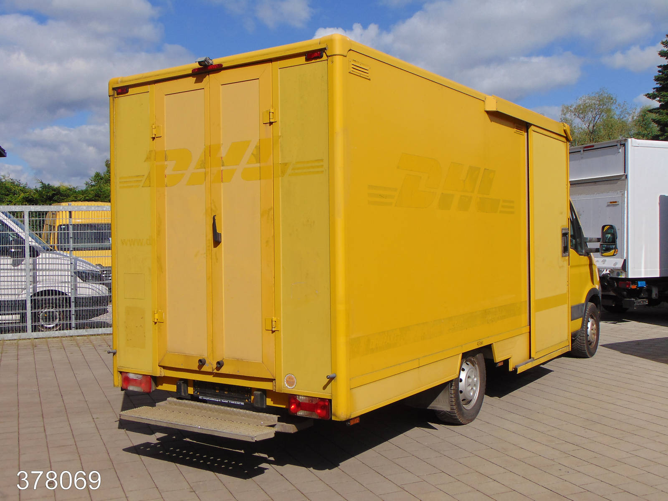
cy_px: 250
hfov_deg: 47.9
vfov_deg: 36.8
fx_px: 753
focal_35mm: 39
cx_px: 334
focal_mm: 6.9
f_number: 8.5
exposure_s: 1/400
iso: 80
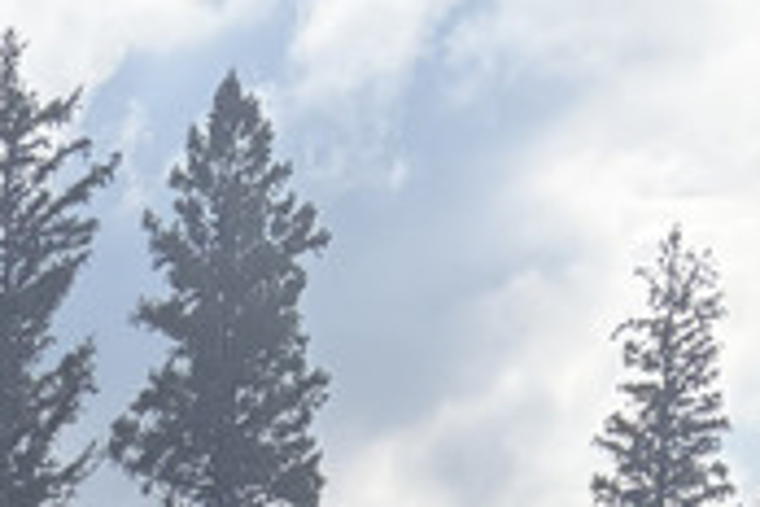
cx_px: -529
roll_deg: +1.4
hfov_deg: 12.1
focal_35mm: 159
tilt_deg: -13.4
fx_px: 3356
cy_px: 2054
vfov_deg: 6.7
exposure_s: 1/3448
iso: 64
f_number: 1.6
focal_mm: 5.96
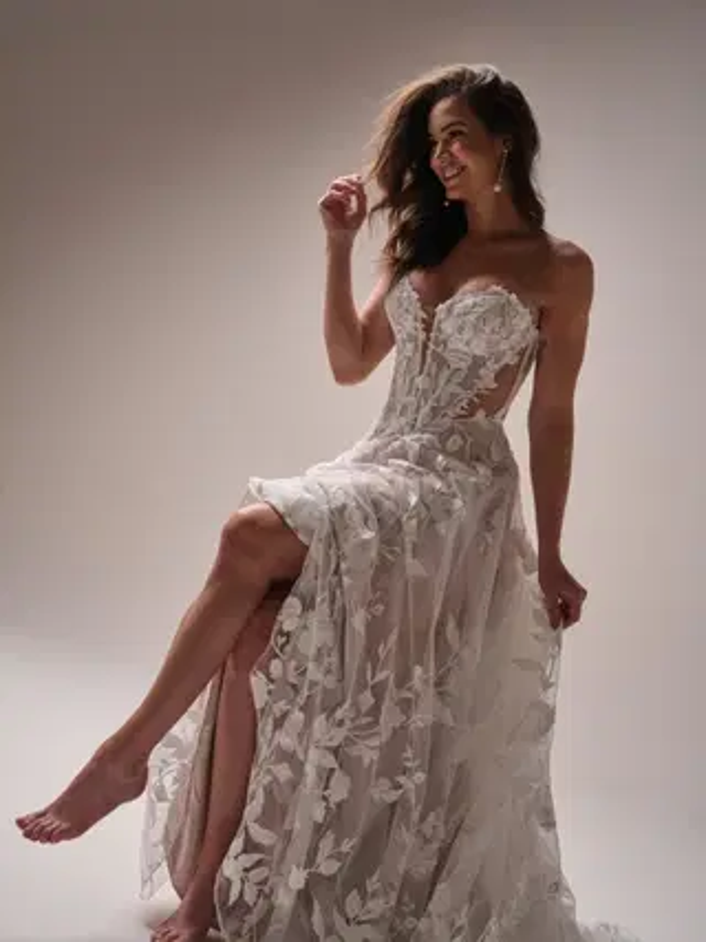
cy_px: 471
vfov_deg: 43.9
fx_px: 1170
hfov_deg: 33.6
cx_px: 353
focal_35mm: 43
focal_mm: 54.1
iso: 800
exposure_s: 1/125
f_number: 11
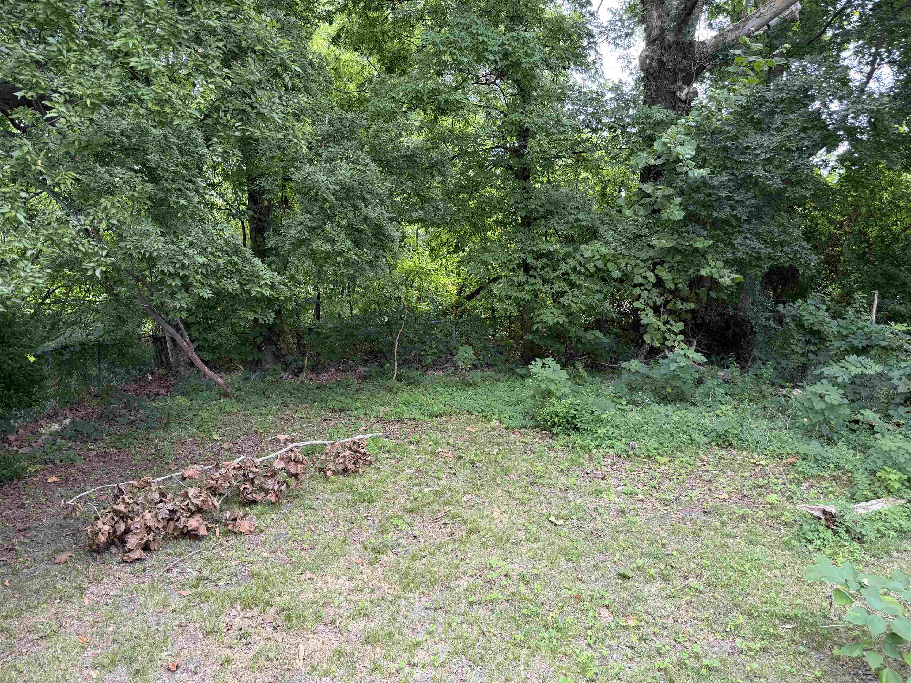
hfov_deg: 71.6
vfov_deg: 56.8
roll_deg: +2.5
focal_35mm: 24
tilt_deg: -5.4
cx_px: 456
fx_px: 632
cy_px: 342
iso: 80
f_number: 1.78
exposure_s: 1/264
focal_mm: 6.76
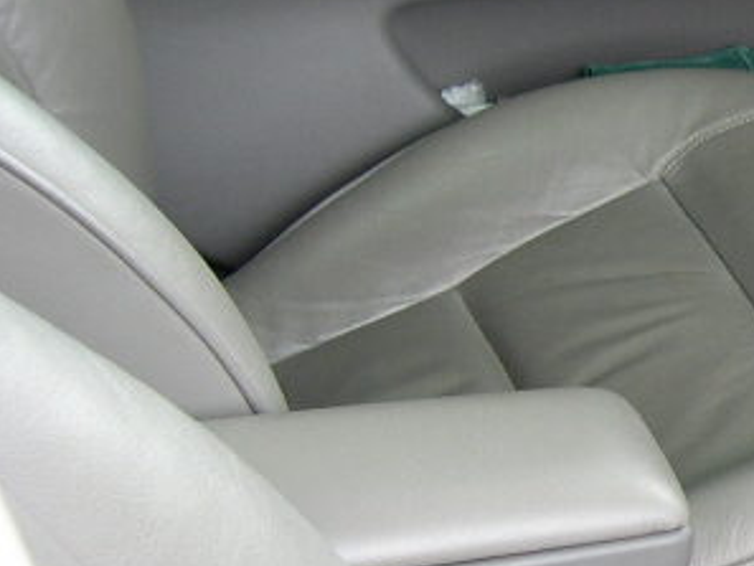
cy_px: 292
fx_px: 2855
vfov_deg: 11.3
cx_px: 1254
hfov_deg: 13.8
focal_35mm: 131
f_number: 2.8
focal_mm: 8
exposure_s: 1/38.8
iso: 100
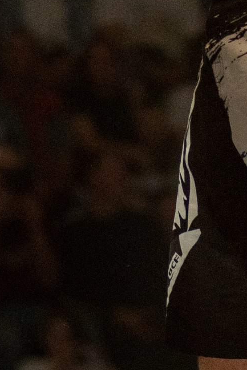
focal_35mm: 410
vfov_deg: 5.0
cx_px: 301
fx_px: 4215
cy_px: -60
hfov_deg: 3.4
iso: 2000
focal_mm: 86
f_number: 4
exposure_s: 1/640
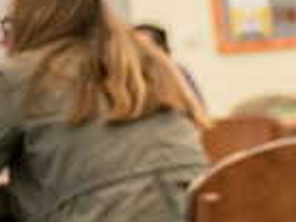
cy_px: 96
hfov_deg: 11.5
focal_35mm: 155
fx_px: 1327
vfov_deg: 9.6
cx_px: 579
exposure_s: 1/200
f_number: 2.8
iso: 1600
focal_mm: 38
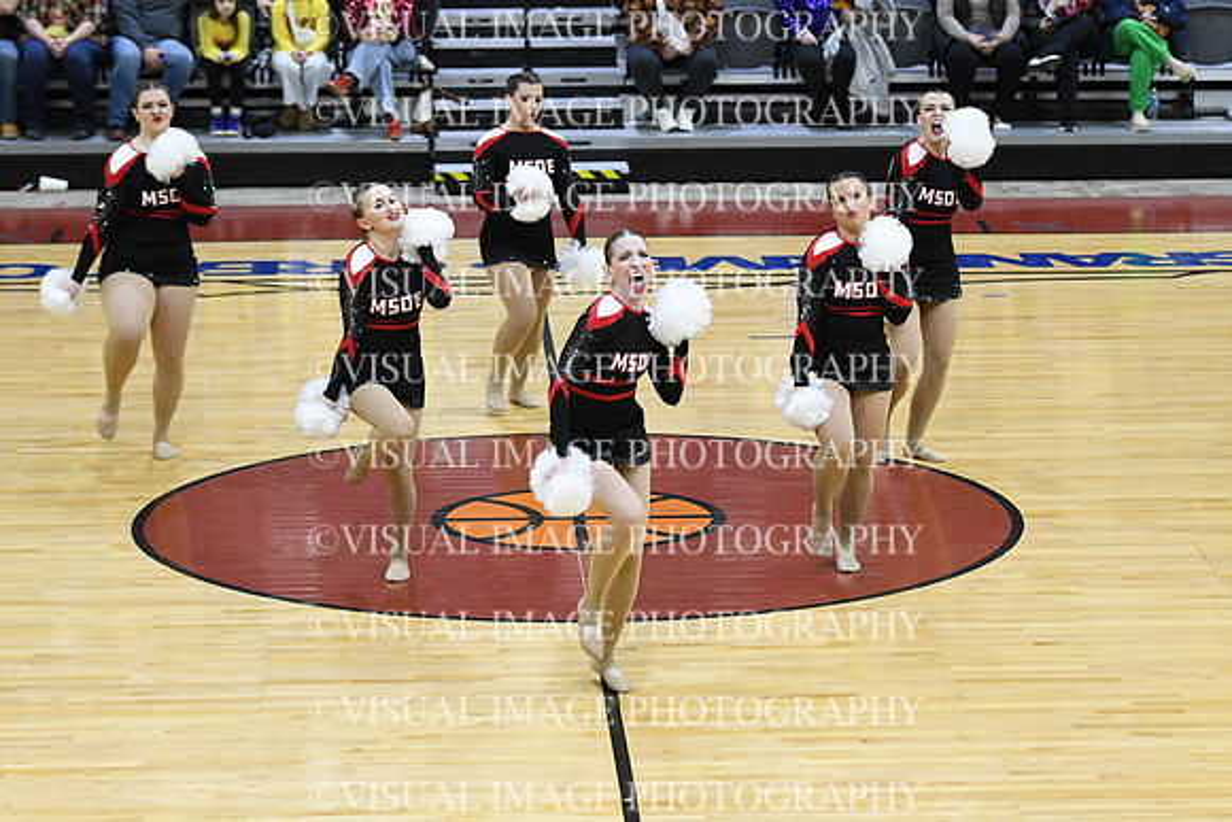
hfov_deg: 15.9
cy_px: 411
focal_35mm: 129
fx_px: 4415
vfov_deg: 10.6
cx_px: 616
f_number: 2.8
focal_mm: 86
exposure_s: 1/400
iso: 3200
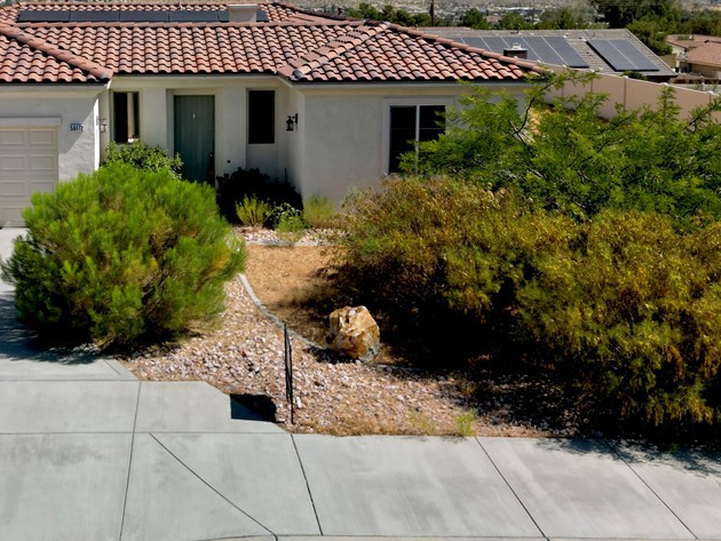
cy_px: 214
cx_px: 179
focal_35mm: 39
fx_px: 813
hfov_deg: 46.1
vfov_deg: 36.7
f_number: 1.7
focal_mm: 6.72
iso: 110
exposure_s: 1/640
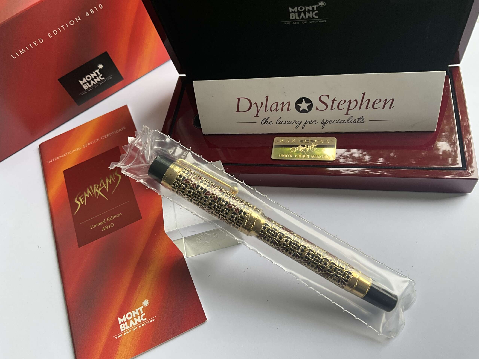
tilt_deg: -56.7
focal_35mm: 29
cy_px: 180
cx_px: 240
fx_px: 401
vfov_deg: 48.2
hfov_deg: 61.7
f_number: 1.8
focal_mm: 3
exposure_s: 1/122
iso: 40
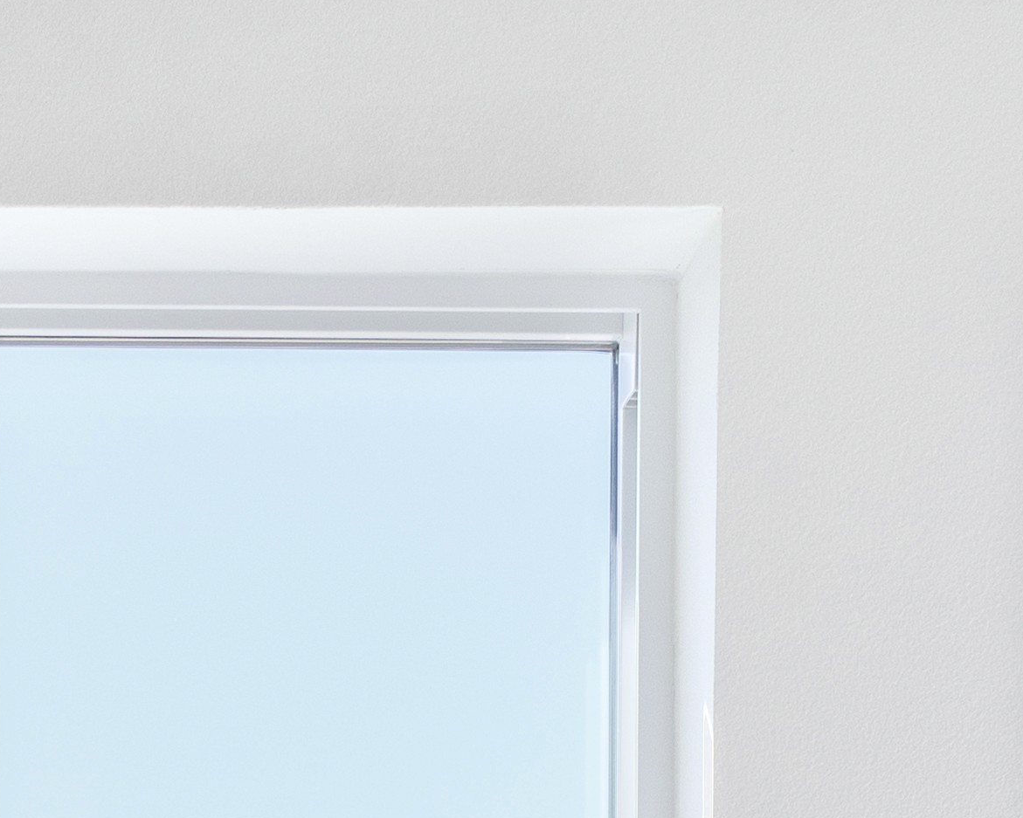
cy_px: 2537
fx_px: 5087
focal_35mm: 168
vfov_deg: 7.8
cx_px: -733
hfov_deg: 10.8
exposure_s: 1/100
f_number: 9
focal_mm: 30
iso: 400
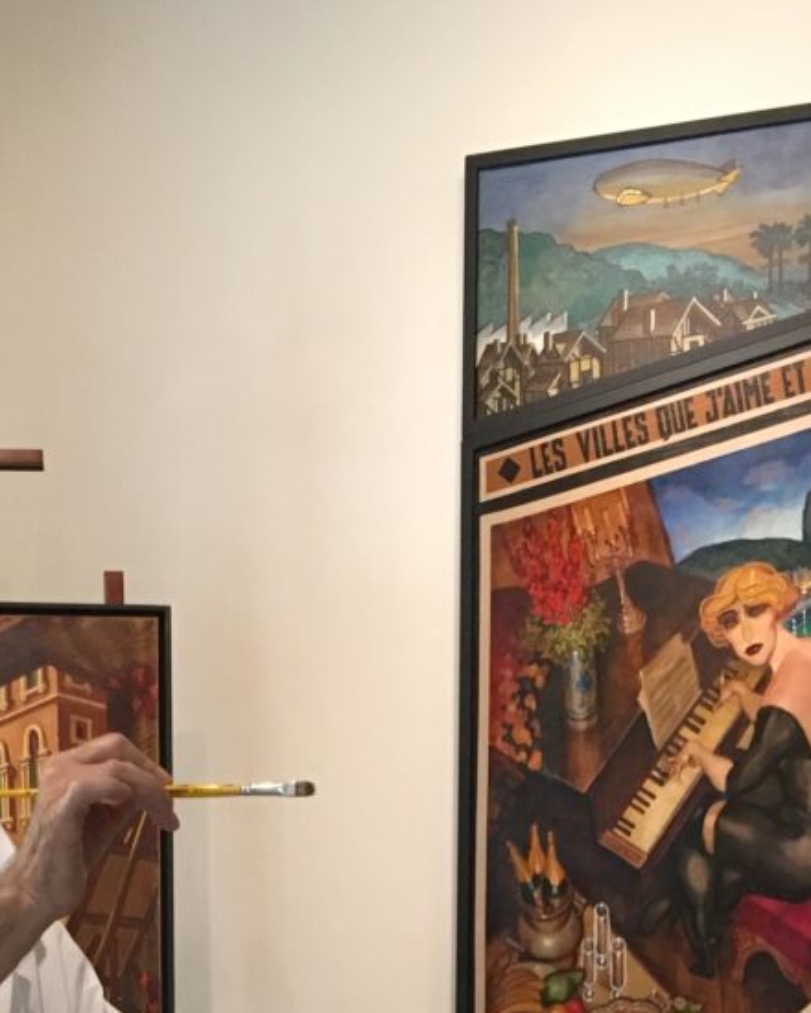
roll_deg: +0.6
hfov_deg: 19.4
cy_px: 1317
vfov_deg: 21.8
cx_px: 276
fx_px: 2370
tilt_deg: -11.1
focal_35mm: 79
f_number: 2.2
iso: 160
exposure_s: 1/30
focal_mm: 4.15
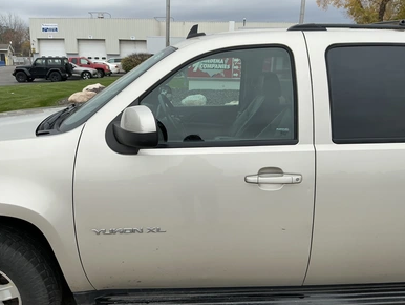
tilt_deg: -12.2
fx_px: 340
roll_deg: -3.5
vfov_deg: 48.3
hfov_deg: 61.6
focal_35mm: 29
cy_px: 156
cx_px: 198
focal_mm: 3
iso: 25
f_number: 1.8
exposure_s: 1/514
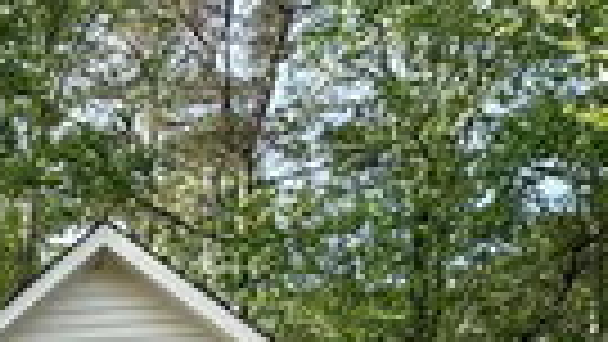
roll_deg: -1.9
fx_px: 1596
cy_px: 778
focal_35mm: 99
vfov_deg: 10.7
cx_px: -518
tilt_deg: +2.2
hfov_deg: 17.2
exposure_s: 1/1292
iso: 100
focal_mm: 6.76
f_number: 1.78
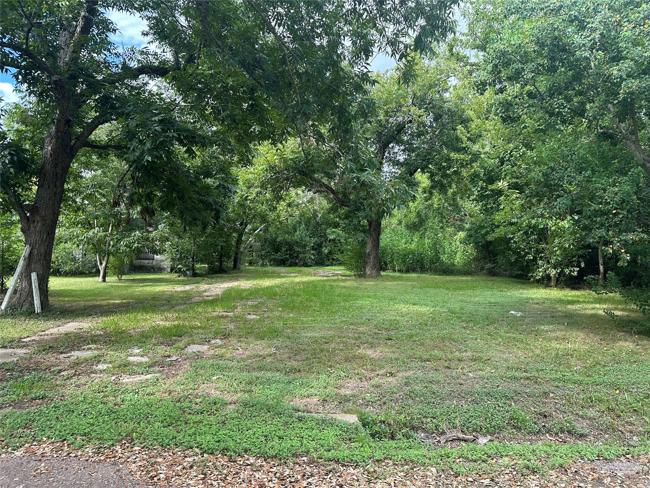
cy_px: 244
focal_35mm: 24
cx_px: 325
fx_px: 451
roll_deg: -0.8
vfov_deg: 56.8
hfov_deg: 71.6
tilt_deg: +1.0
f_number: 1.78
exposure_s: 1/779
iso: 80
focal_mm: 6.86
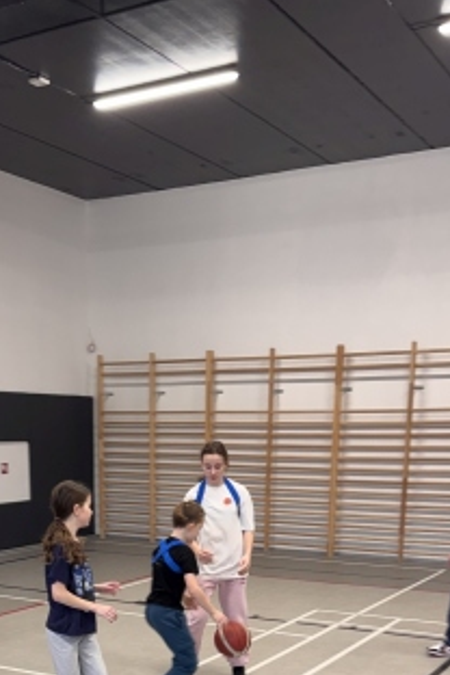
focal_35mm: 48
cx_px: 158
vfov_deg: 38.3
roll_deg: +0.4
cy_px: 610
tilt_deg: -10.6
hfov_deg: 27.9
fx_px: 900
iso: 160
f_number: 1.78
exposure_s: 1/100
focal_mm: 6.76
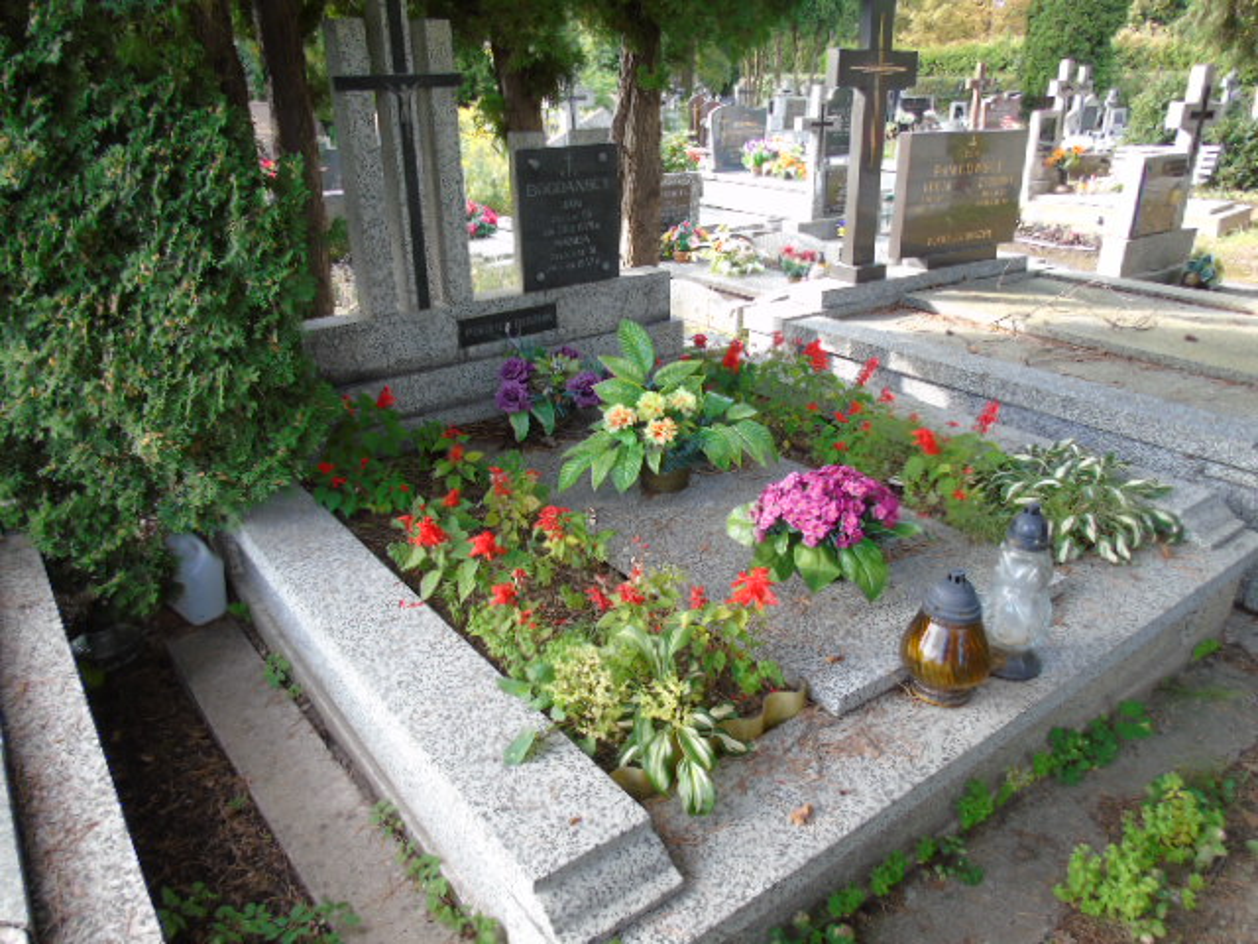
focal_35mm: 25
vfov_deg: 54.9
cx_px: 629
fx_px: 909
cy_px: 472
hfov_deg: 69.4
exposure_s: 1/50
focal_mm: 4.4
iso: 80
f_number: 3.4
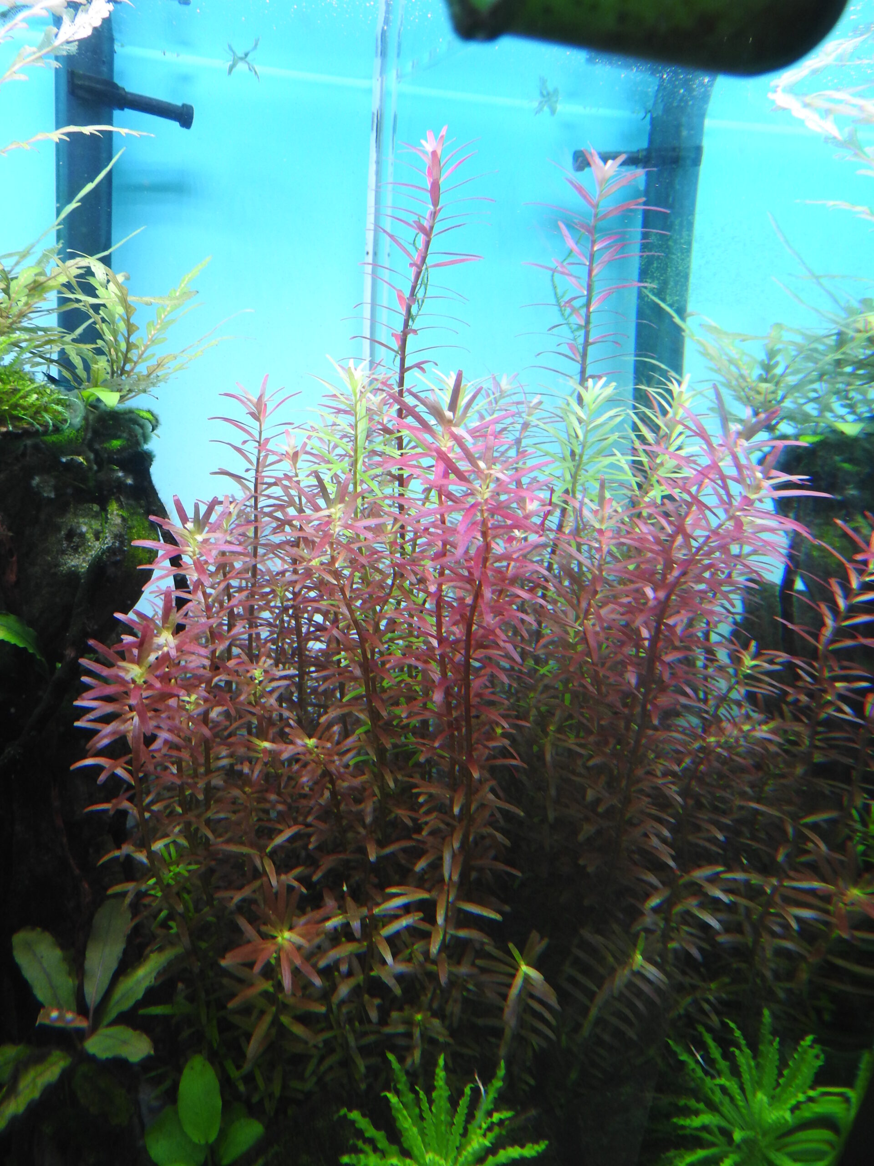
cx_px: 437
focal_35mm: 24
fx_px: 808
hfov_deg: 56.8
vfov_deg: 71.6
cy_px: 583
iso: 180
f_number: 3.3
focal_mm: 4.3
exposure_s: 1/30
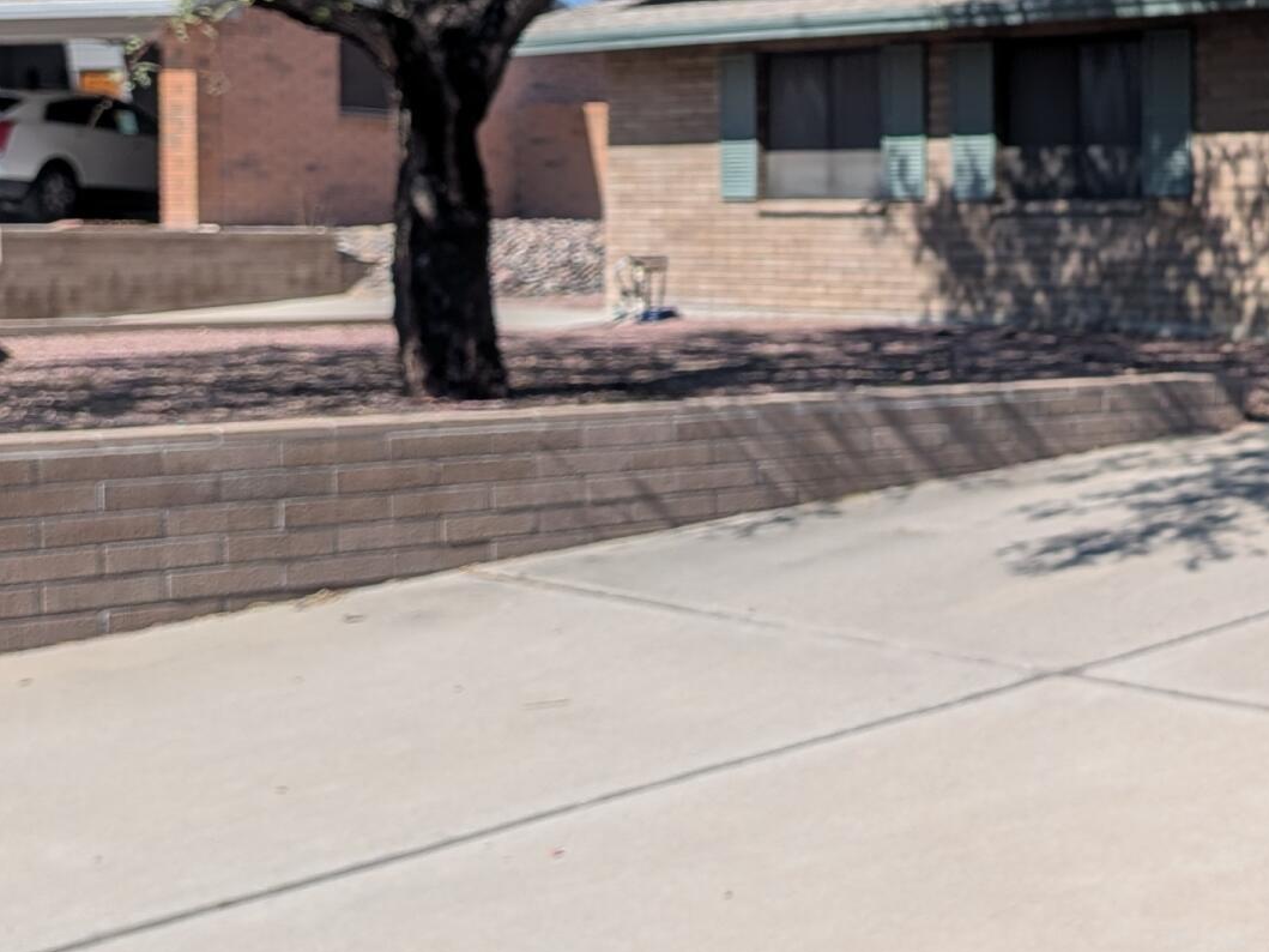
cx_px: 1259
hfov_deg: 27.0
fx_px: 2493
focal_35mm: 68
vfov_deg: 21.5
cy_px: 293
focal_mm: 4.53
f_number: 1.7
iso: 30
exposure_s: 1/1653
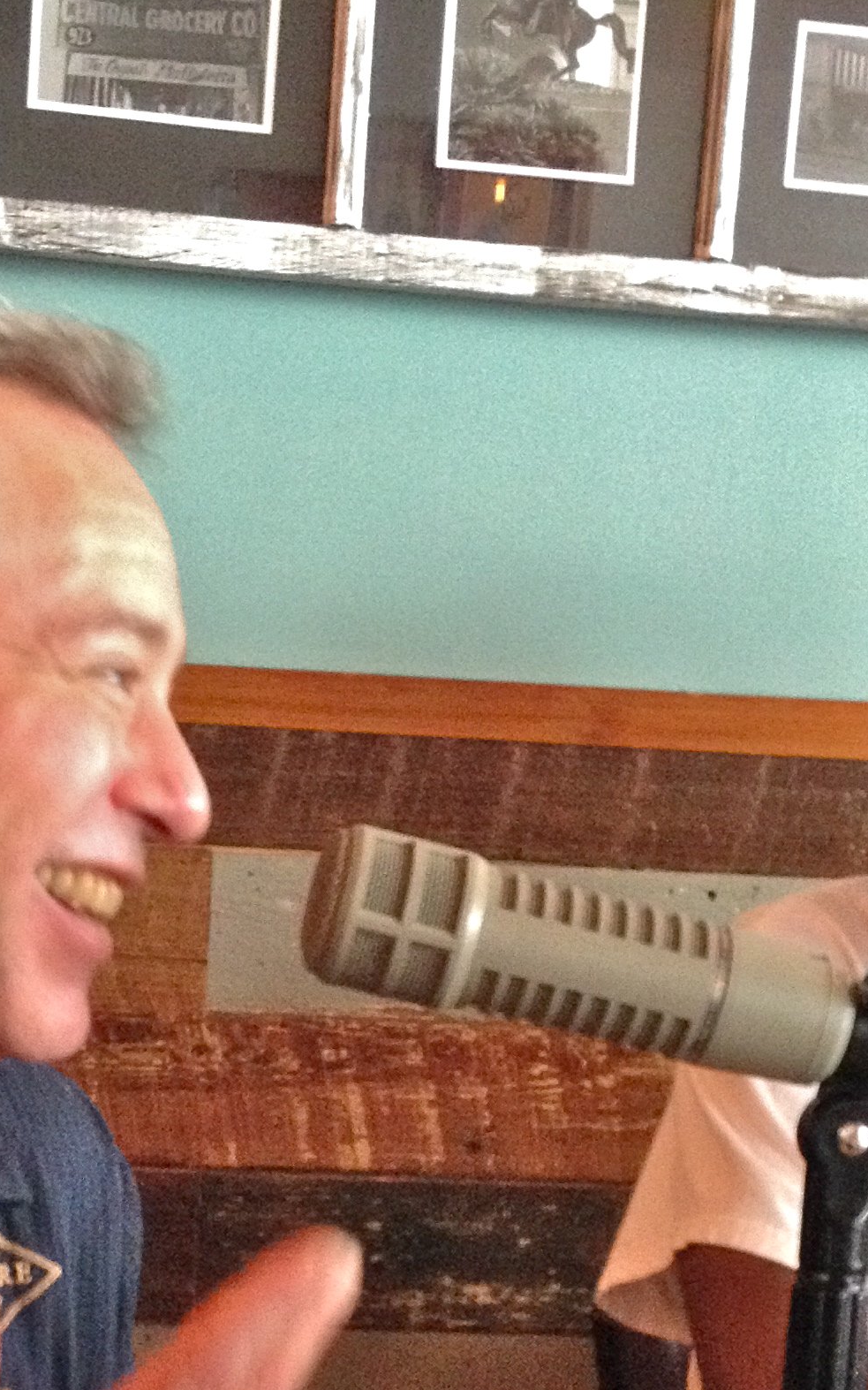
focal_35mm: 77
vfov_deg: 26.2
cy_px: 1143
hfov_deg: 16.9
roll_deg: -1.3
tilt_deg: -12.2
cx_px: 400
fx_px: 2915
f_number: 2.4
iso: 320
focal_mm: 4.28
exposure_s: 1/20
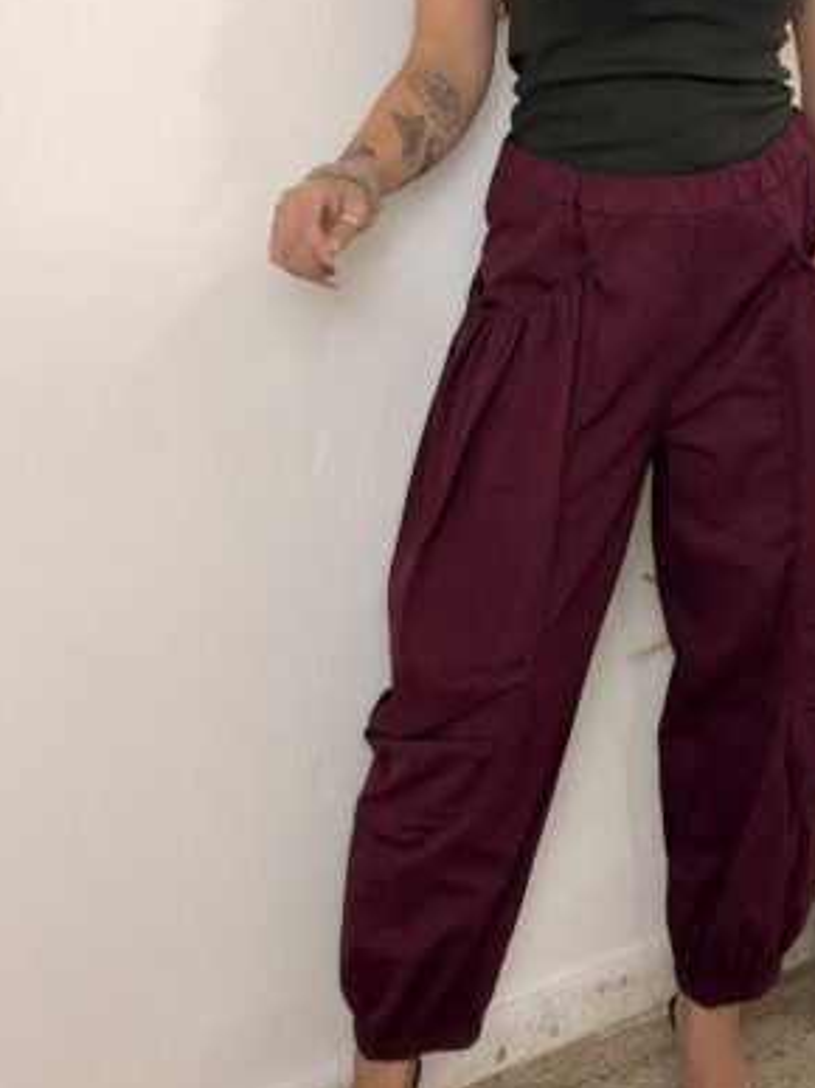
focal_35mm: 62
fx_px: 1947
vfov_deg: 30.6
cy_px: 250
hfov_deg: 23.3
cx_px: 660
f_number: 1.9
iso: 160
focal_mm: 2.71
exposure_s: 1/60
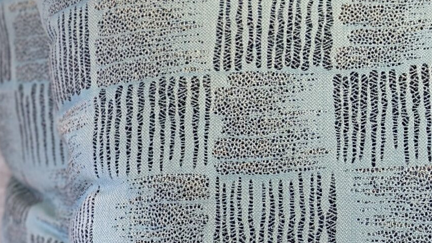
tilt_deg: -12.4
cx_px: 359
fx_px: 1787
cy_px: 187
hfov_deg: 13.7
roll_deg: +1.7
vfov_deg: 7.8
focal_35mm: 156
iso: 100
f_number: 1.78
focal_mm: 6.86
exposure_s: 1/170
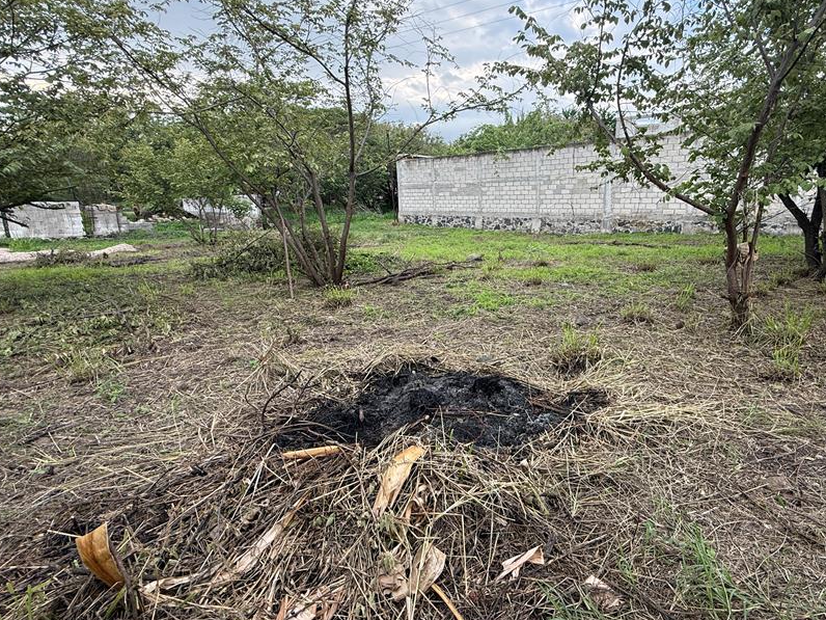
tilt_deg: -12.5
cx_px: 499
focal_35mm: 18
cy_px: 311
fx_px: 430
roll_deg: -0.6
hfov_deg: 86.6
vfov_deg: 71.6
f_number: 2.2
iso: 64
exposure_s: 1/181
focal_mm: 2.22
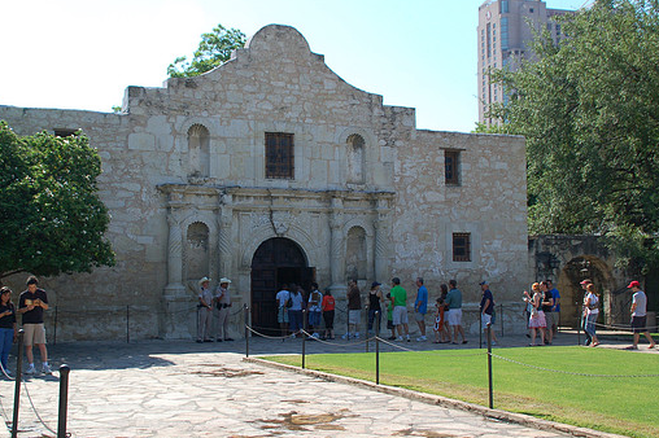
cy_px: 220
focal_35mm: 48
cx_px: 287
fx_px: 878
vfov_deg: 28.0
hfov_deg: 41.1
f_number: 9
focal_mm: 28
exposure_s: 1/125
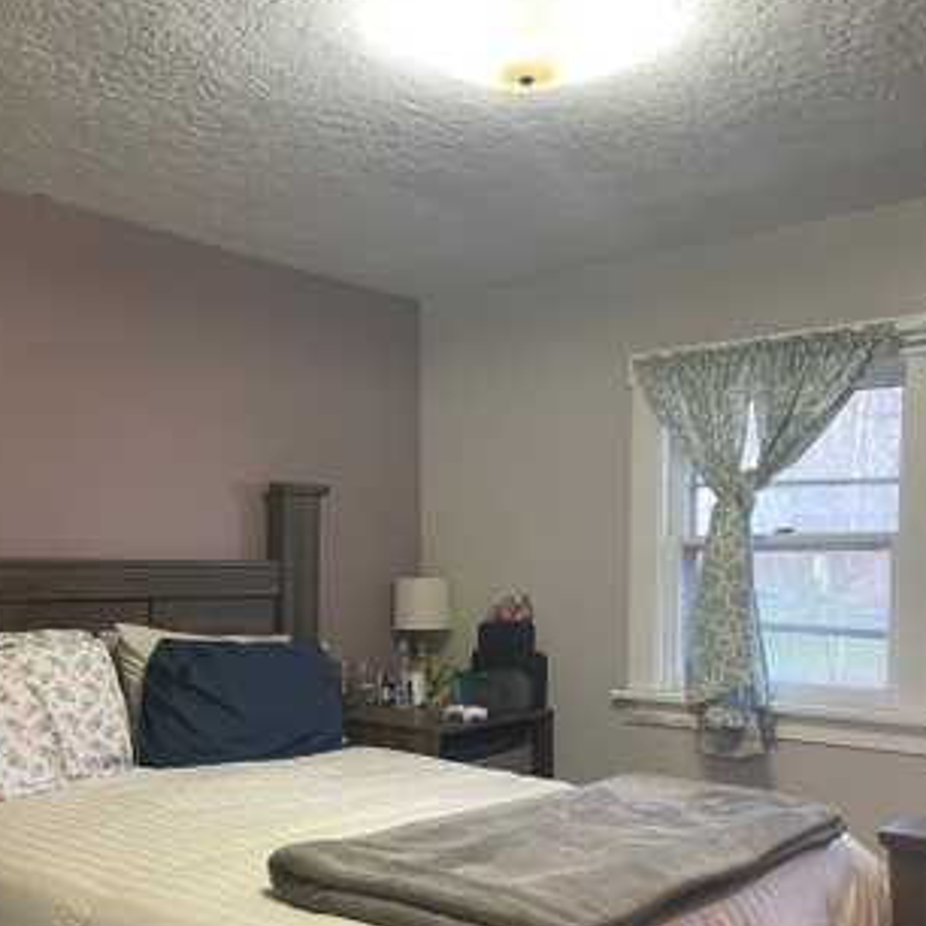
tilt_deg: -3.9
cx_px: 451
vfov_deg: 45.0
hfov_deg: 46.0
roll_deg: -0.6
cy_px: 657
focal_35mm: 36
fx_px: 1090
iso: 320
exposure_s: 1/60
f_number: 1.6
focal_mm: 5.1
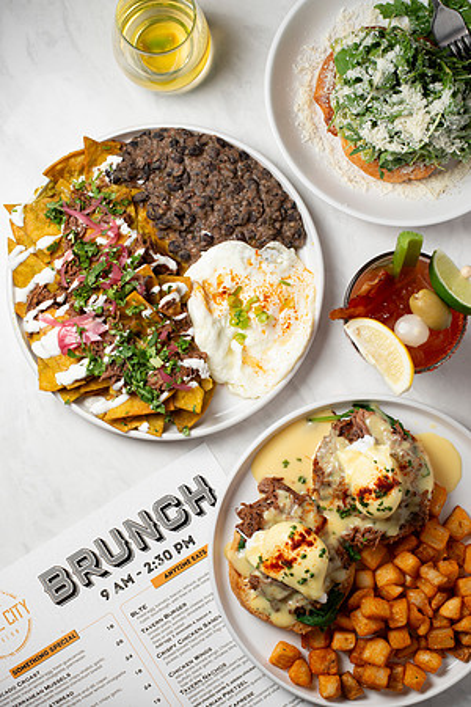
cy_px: 354
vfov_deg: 39.6
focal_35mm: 50
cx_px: 236
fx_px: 981
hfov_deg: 27.0
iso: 200
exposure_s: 1/200
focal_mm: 50
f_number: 8
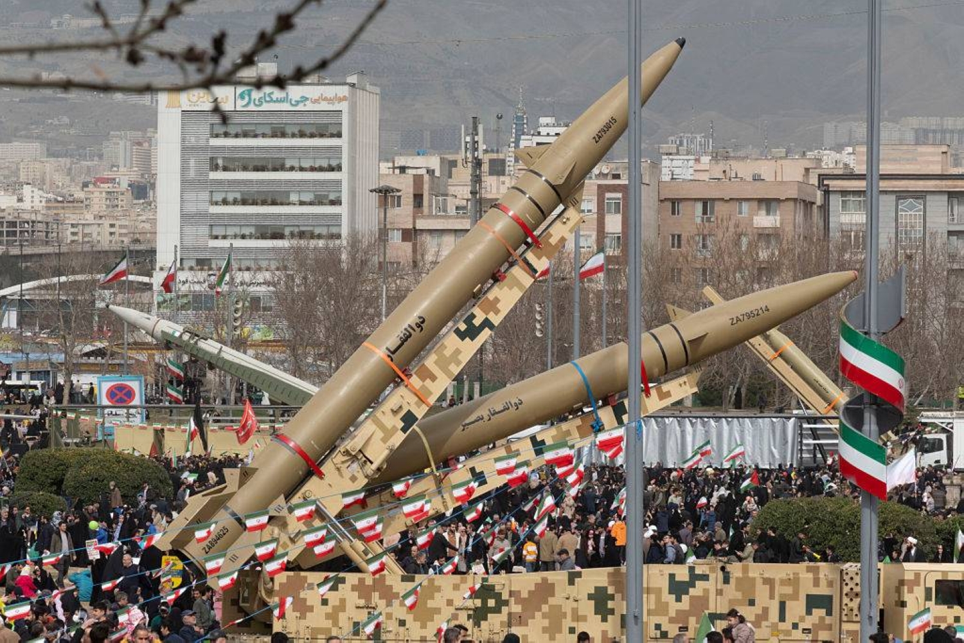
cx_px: 482
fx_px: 5971
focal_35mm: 223
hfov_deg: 9.2
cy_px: 322
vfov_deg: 6.2
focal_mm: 148.4
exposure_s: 1/100
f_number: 22
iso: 400
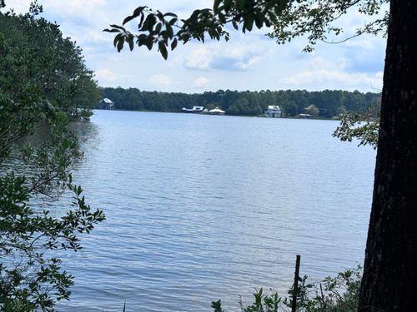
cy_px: 156
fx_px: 578
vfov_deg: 30.3
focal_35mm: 48
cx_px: 208
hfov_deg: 39.7
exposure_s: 1/6410
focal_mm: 6.76
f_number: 1.78
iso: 64
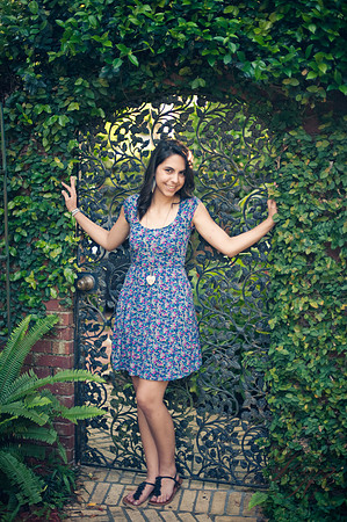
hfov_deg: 26.9
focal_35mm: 50
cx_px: 174
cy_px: 261
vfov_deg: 39.6
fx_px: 725
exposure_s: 1/250
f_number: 1.4
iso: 200
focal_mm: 50
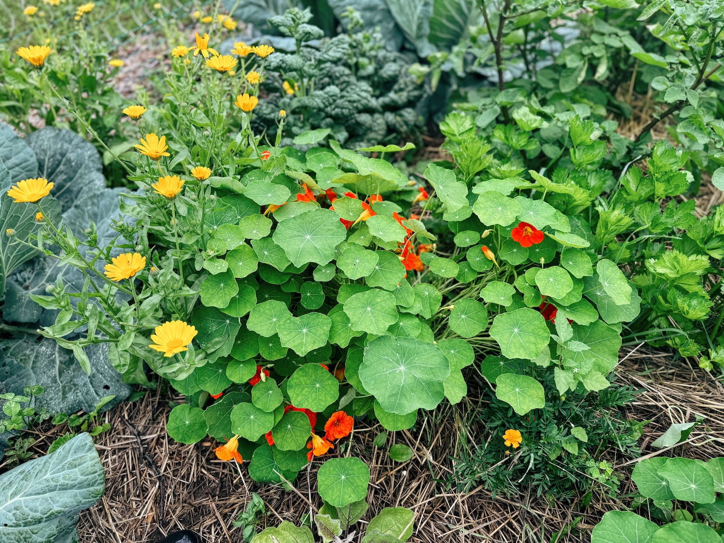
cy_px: 272
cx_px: 362
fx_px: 502
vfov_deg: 56.8
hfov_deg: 71.6
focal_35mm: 24
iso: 80
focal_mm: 6.76
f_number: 1.78
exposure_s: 1/379
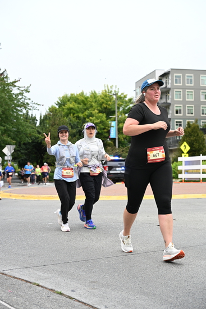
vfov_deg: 36.9
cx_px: 103
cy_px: 154
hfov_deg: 25.1
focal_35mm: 54
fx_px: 463
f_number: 4
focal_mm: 54
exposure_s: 1/800
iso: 1600
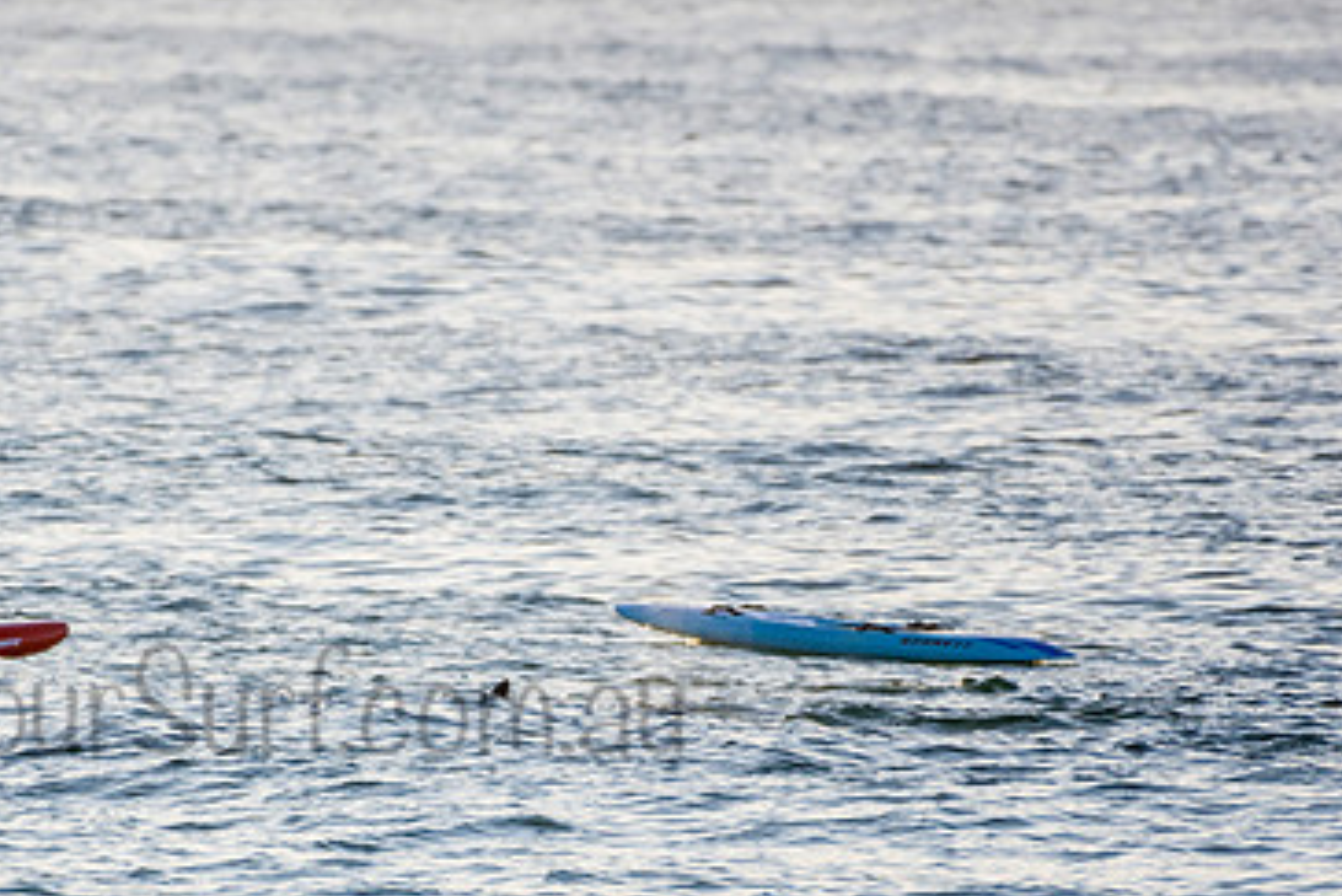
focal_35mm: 1194
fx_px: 44525
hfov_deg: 1.7
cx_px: 295
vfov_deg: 1.2
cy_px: 669
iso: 200
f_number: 5.6
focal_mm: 500
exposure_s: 1/1250
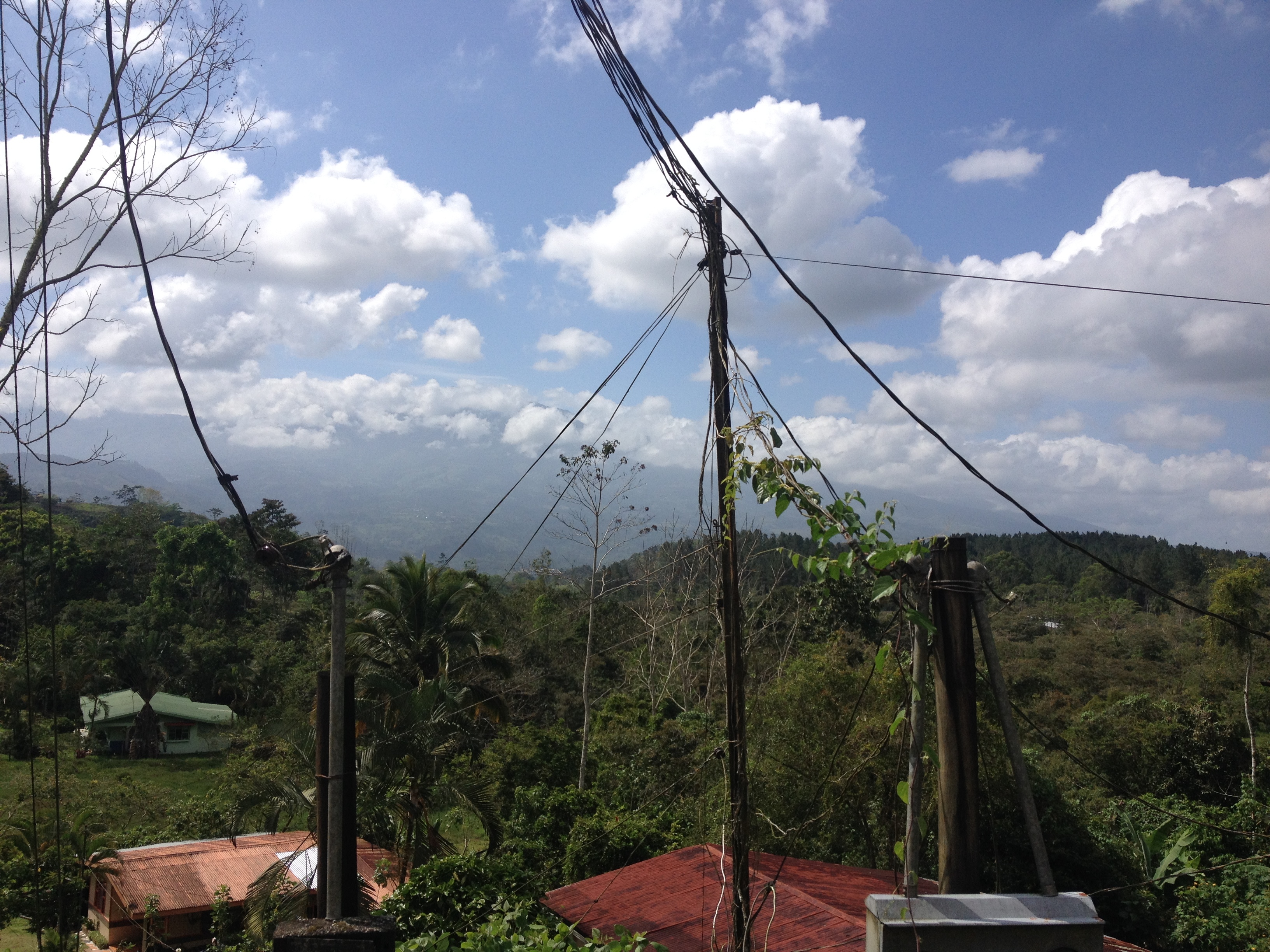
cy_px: 476
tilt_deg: -0.1
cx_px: 635
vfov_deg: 40.7
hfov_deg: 52.6
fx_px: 1284
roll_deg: -1.7
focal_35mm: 35
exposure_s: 1/3067
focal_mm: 4.28
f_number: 2.4
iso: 50
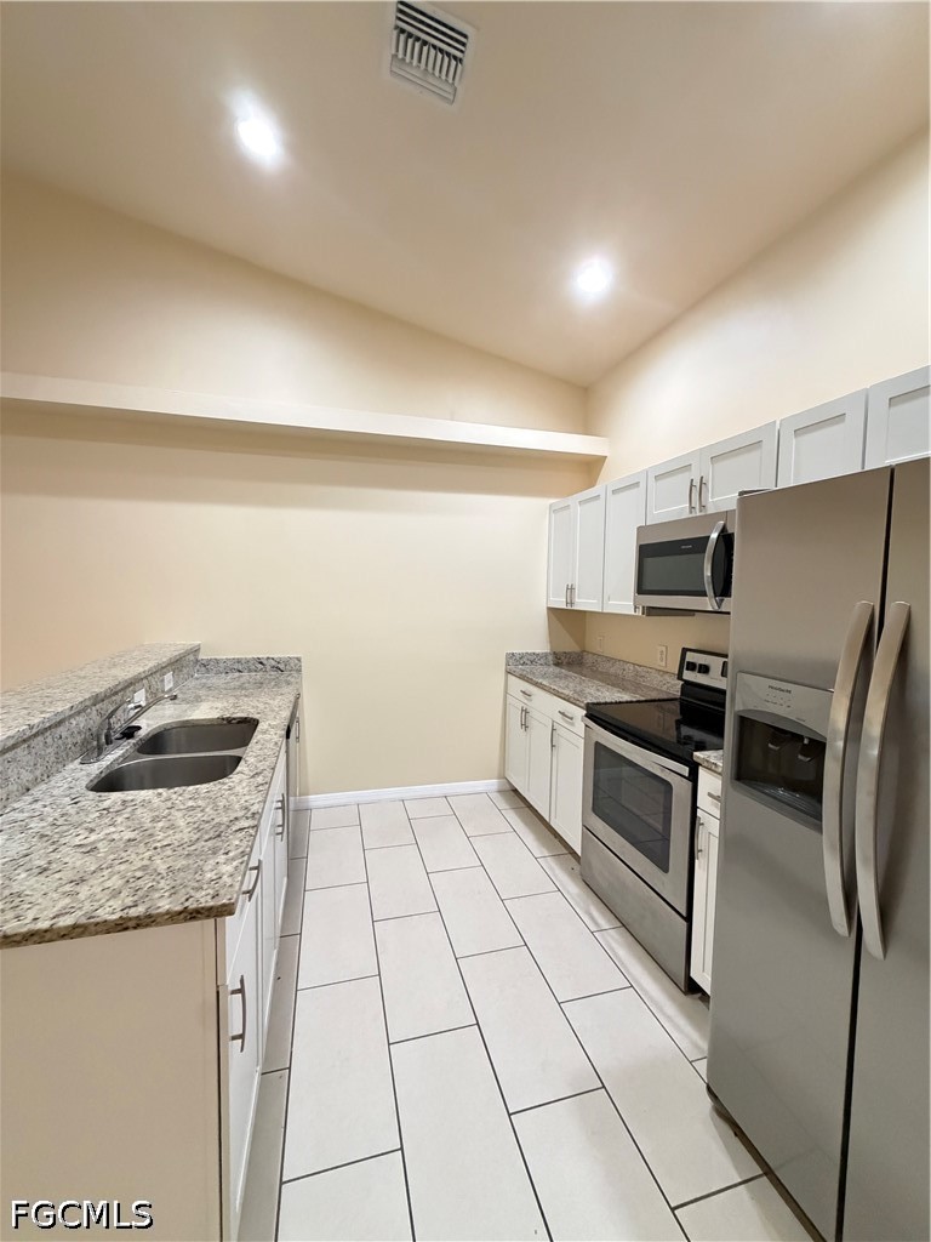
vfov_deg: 102.1
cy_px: 621
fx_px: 502
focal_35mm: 14
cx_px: 466
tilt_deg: -4.3
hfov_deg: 85.7
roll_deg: -0.7
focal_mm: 2.22
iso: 800
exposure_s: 1/60
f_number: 2.2
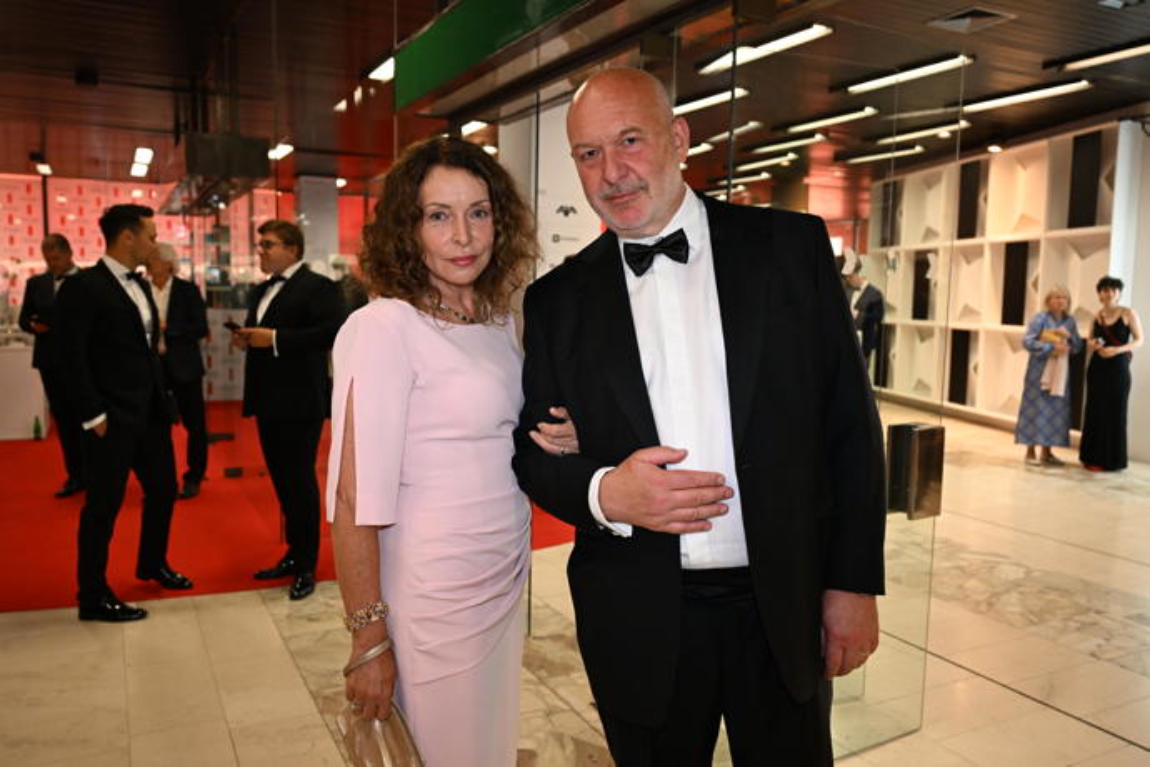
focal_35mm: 29
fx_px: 926
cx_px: 575
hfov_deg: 63.7
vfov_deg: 45.0
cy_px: 384
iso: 3200
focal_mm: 29
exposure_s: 1/160
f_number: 4
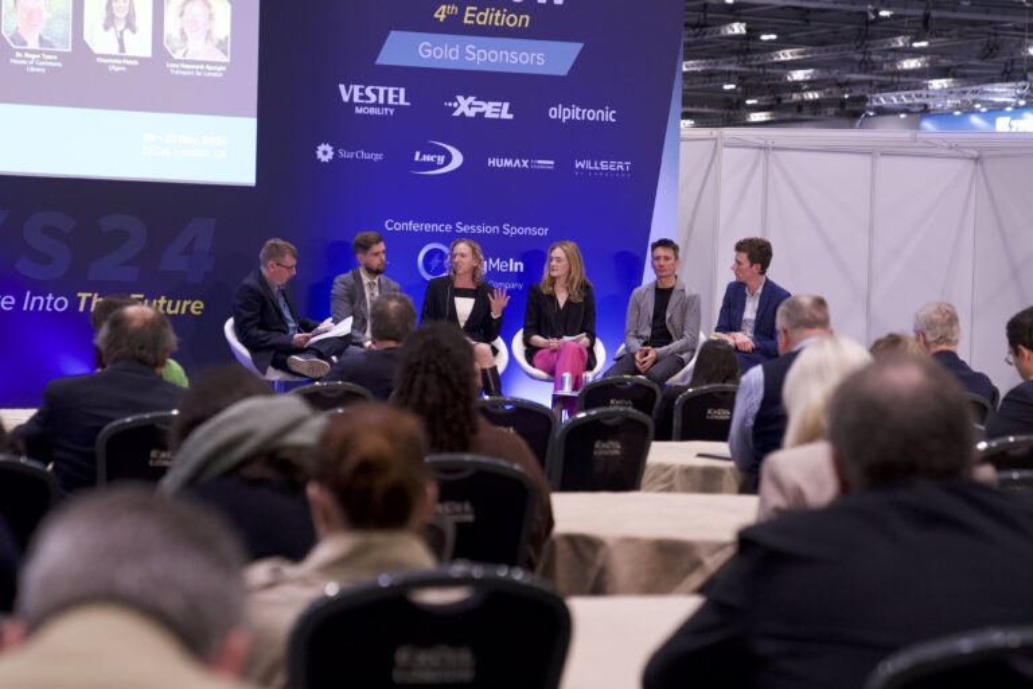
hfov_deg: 19.5
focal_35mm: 105
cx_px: 516
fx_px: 3013
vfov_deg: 13.0
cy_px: 344
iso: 3200
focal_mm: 70
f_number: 3.2
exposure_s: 1/200
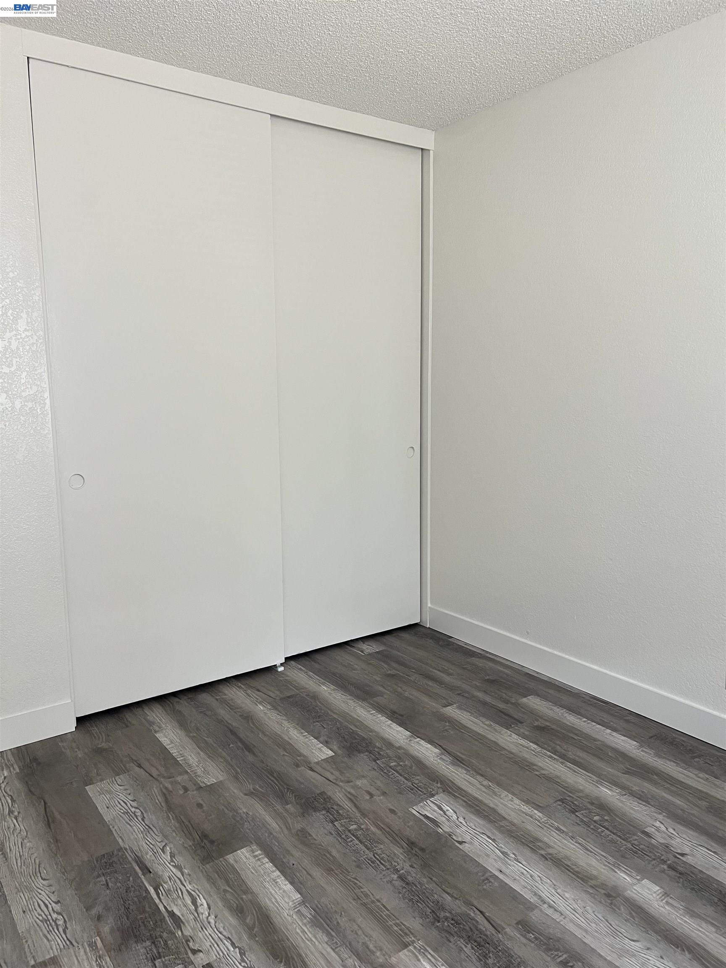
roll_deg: -0.2
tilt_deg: -9.1
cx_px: 363
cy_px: 484
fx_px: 727
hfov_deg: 53.1
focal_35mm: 26
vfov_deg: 67.3
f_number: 1.5
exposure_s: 1/62
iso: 125
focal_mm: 5.7
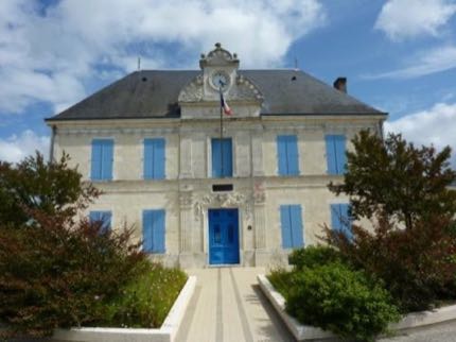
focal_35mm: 25
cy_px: 171
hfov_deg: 69.4
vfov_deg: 54.8
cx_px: 228
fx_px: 329
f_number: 5.6
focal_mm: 4.1
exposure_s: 1/640
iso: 80
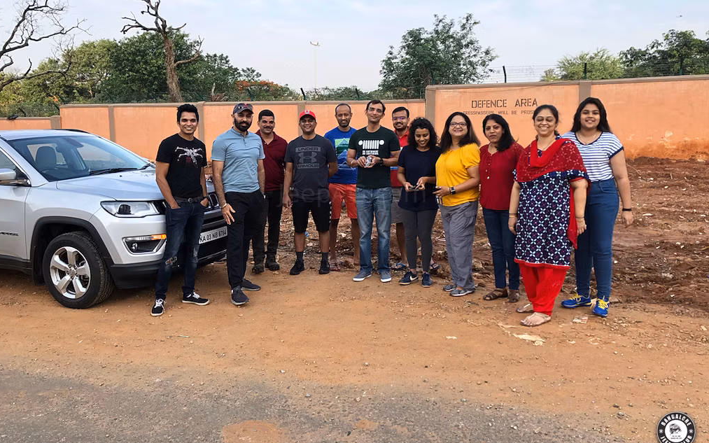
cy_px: 196
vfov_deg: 41.8
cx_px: 351
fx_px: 580
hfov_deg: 62.9
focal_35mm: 30
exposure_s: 1/322
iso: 20
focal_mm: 4
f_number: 1.8
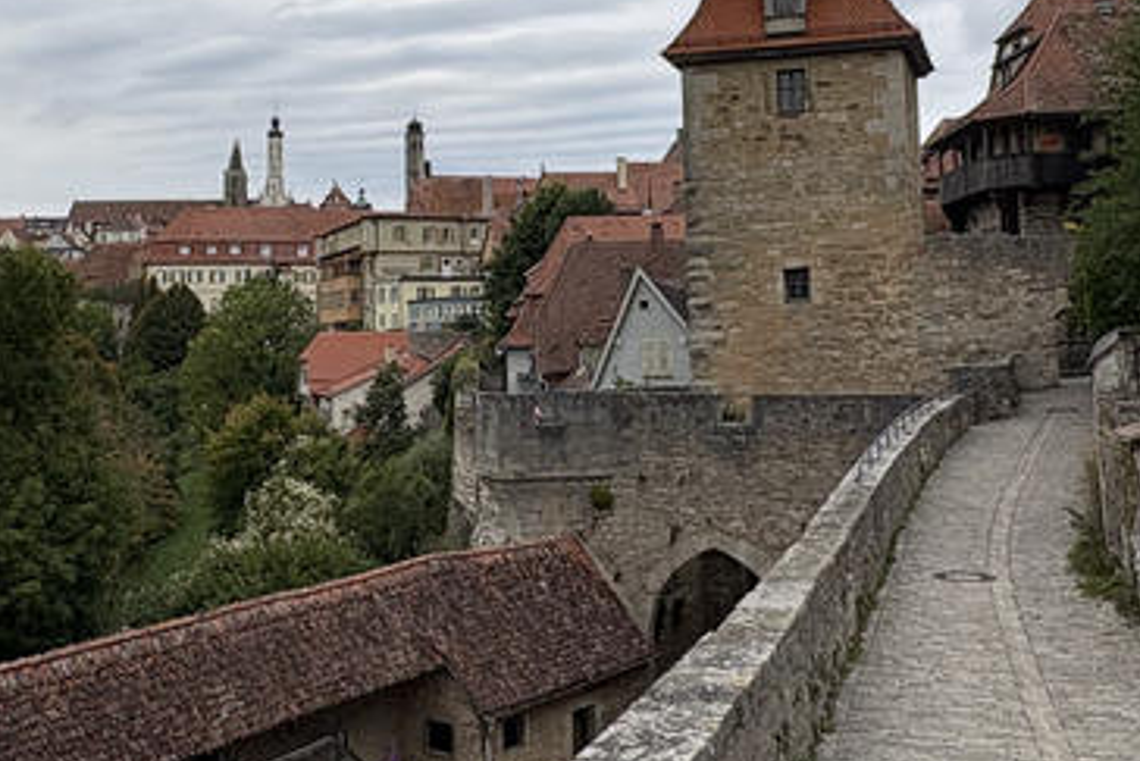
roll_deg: +0.8
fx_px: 1521
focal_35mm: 48
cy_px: 185
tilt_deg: +6.9
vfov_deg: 27.7
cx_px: 417
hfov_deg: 40.8
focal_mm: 2.22
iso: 50
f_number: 2.2
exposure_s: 1/1789
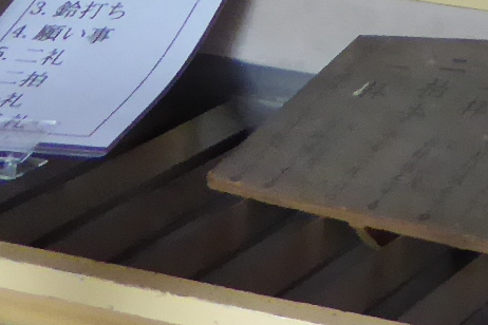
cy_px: -662
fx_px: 1952
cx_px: 1078
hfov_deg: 12.1
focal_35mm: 144
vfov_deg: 8.1
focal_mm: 4.3
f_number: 3.3
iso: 320
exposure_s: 1/60
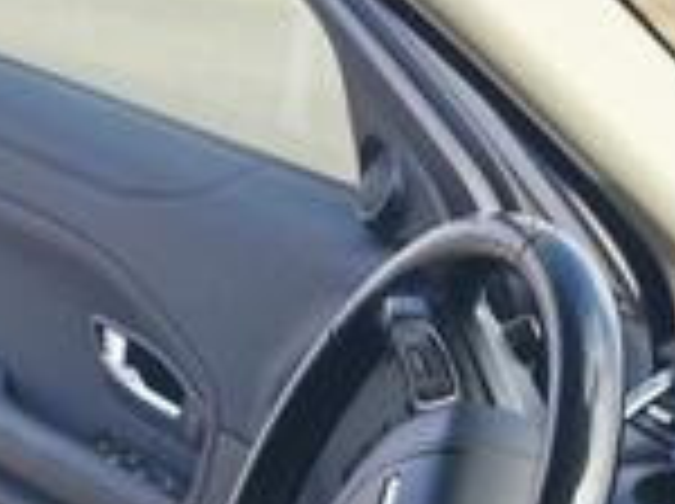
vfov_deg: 13.3
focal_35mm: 100
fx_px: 1947
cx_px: 338
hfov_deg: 19.7
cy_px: 911
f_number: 1.65
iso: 80
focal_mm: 6.19
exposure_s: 1/100
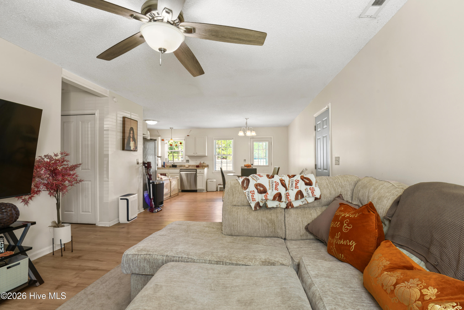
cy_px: 155
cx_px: 232
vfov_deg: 73.8
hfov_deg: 96.7
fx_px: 206
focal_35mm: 16
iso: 100
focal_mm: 16
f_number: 9
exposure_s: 1
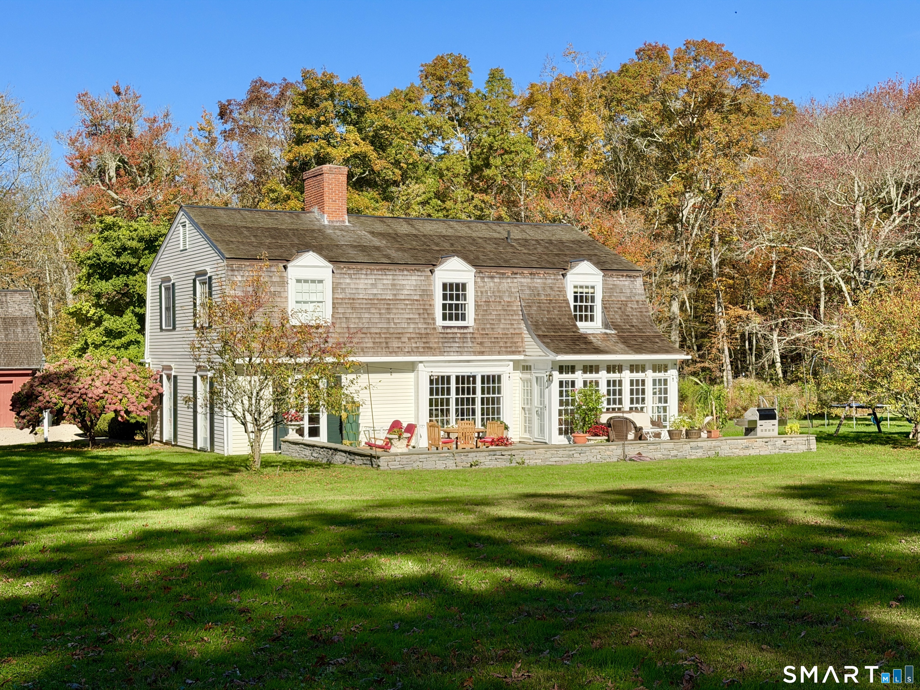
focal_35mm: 48
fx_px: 1276
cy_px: 345
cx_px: 460
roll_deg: +0.6
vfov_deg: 30.3
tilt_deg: -0.6
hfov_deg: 39.7
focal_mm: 6.76
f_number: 1.78
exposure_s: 1/5208
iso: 64
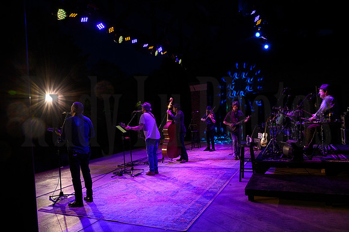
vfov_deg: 49.5
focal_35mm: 26
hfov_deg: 69.4
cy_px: 116
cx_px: 174
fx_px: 252
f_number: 10
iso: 6400
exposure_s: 1/125
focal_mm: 26
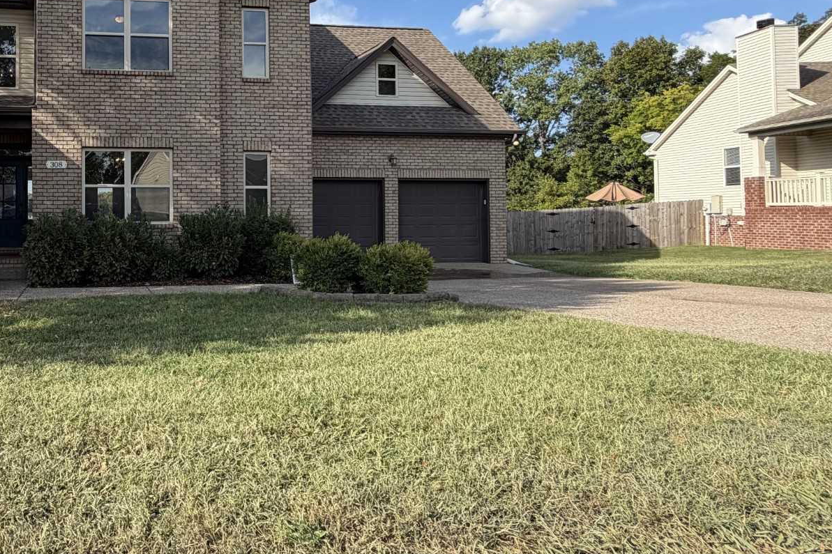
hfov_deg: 64.5
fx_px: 578
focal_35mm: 25
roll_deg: -0.5
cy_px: 202
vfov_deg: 50.7
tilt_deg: +0.5
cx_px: 154
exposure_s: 1/742
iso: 40
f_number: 2.2
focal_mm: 2.22
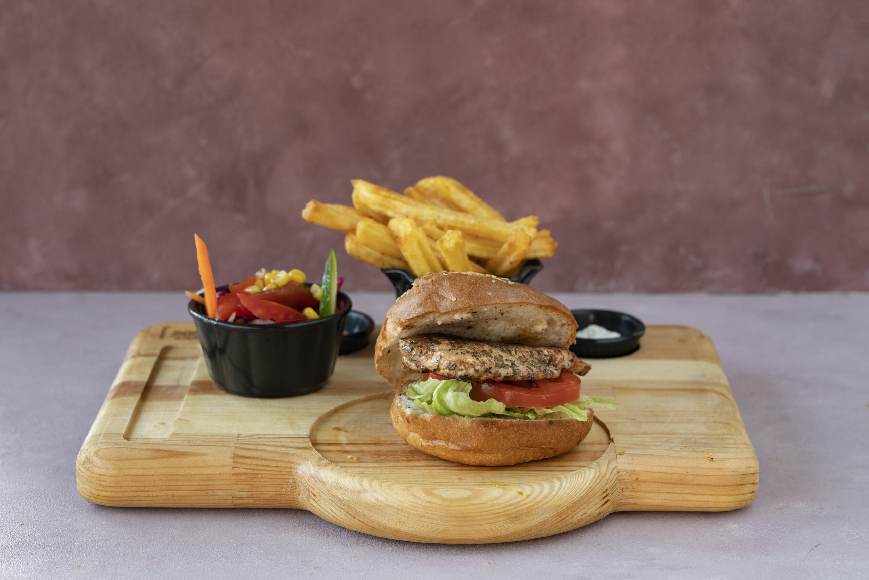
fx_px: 2052
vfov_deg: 16.1
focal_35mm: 85
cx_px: 434
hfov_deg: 23.9
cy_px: 290
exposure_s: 1/125
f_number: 6.7
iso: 1000
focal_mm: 85
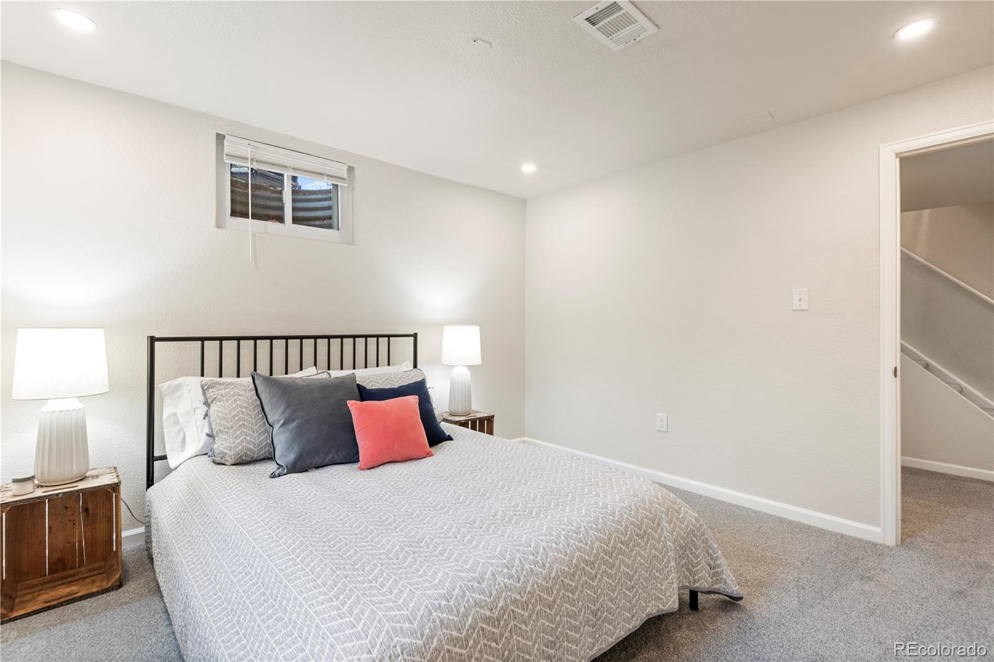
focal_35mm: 16
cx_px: 497
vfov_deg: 73.7
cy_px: 331
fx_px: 442
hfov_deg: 96.7
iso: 250
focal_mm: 16
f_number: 11
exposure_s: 1/2.5
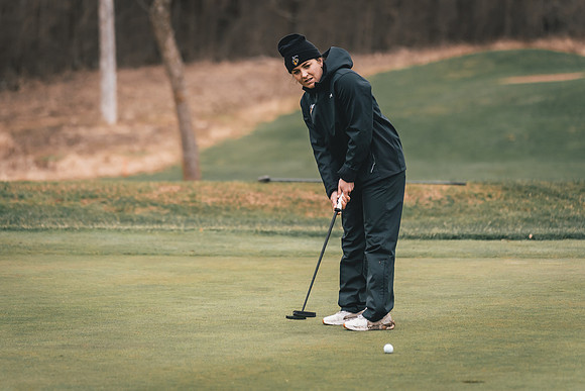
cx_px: 258
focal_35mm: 196
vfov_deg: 7.0
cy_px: 179
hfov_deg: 10.5
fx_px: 3181
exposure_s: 1/4000
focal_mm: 150
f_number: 2.8
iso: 640
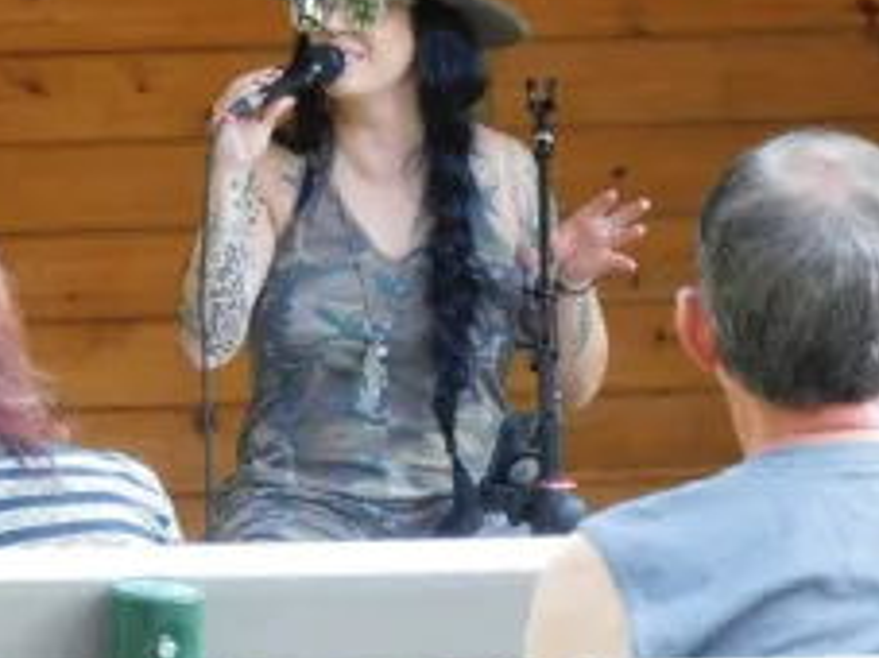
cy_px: 286
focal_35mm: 794
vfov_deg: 1.9
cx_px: 381
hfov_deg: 2.5
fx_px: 20151
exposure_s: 1/60
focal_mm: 48.4
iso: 640
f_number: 5.5
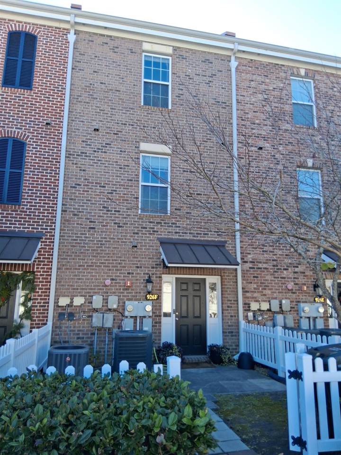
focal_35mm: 26
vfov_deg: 67.3
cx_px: 170
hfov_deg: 53.1
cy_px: 228
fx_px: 341
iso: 25
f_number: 1.8
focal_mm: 3.98
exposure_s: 1/154
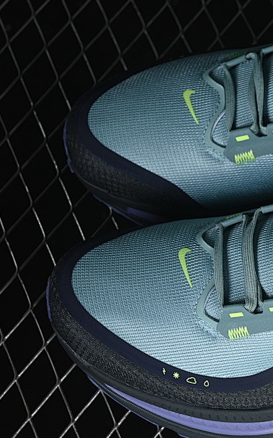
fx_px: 1501
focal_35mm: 126
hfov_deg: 10.2
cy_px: 229
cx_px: 348
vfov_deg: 16.6
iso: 160
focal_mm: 50
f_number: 7.1
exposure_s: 1/80
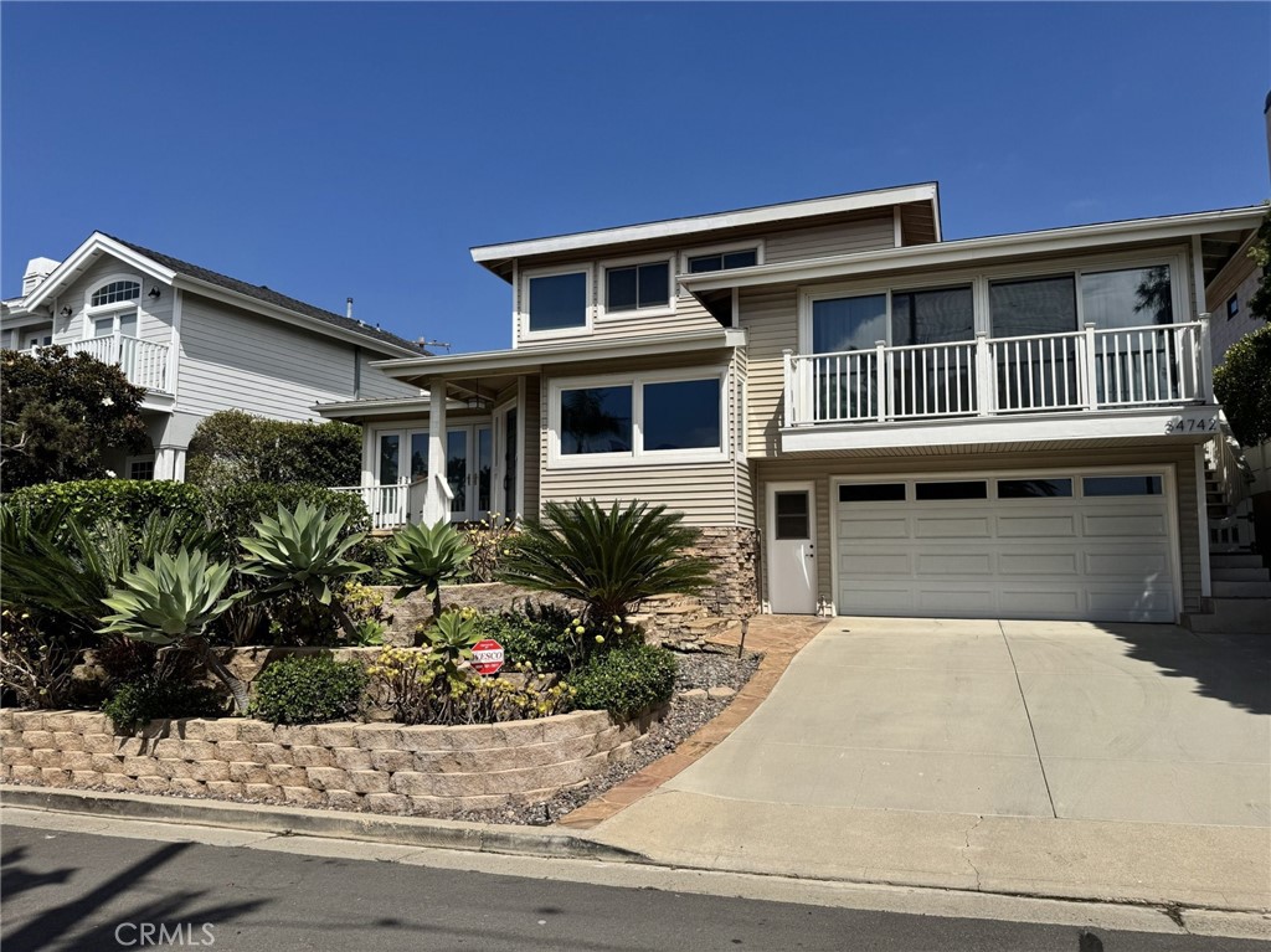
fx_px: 881
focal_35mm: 24
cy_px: 476
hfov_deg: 71.6
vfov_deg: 56.8
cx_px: 636
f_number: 1.78
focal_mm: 6.76
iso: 80
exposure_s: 1/9009
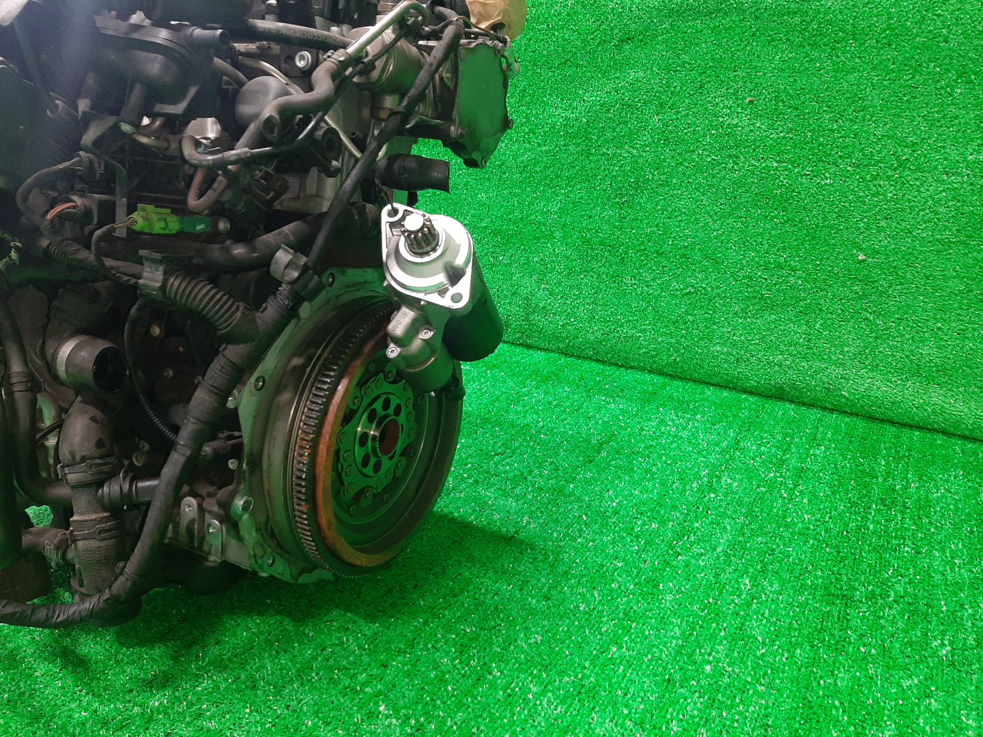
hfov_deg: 67.3
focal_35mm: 26
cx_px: 492
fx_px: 738
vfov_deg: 53.1
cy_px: 368
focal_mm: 3.93
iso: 175
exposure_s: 1/33
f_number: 1.7
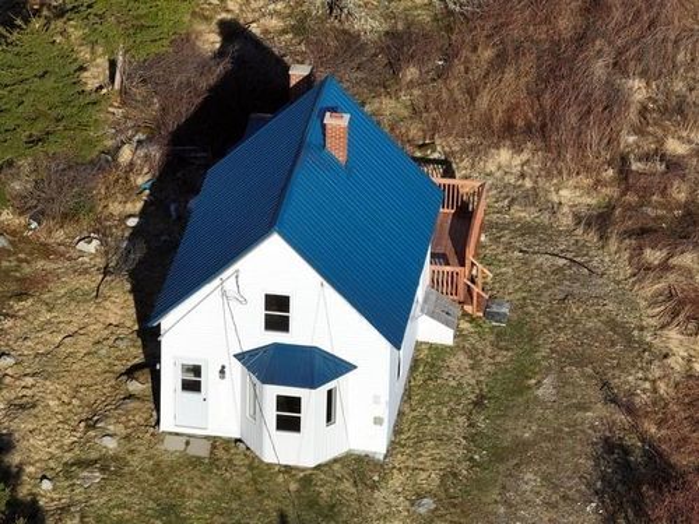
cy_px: 262
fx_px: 3251
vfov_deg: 9.2
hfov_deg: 12.3
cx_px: 350
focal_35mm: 161
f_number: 4.4
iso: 100
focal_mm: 29.85
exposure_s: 1/80
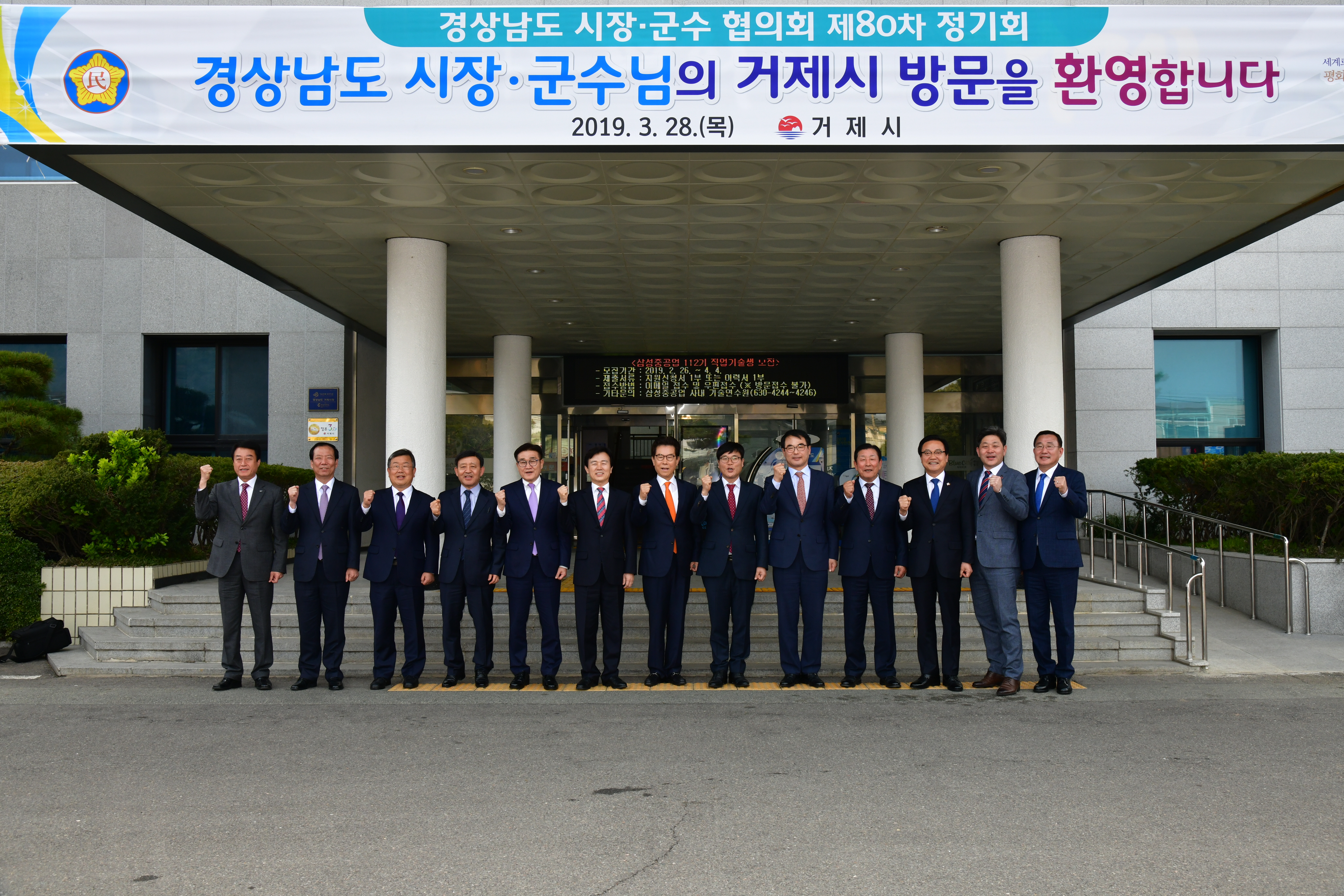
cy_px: 448
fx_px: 1195
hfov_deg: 58.7
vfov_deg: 41.1
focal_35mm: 32
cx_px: 672
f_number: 11
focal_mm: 32
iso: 640
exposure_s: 1/250
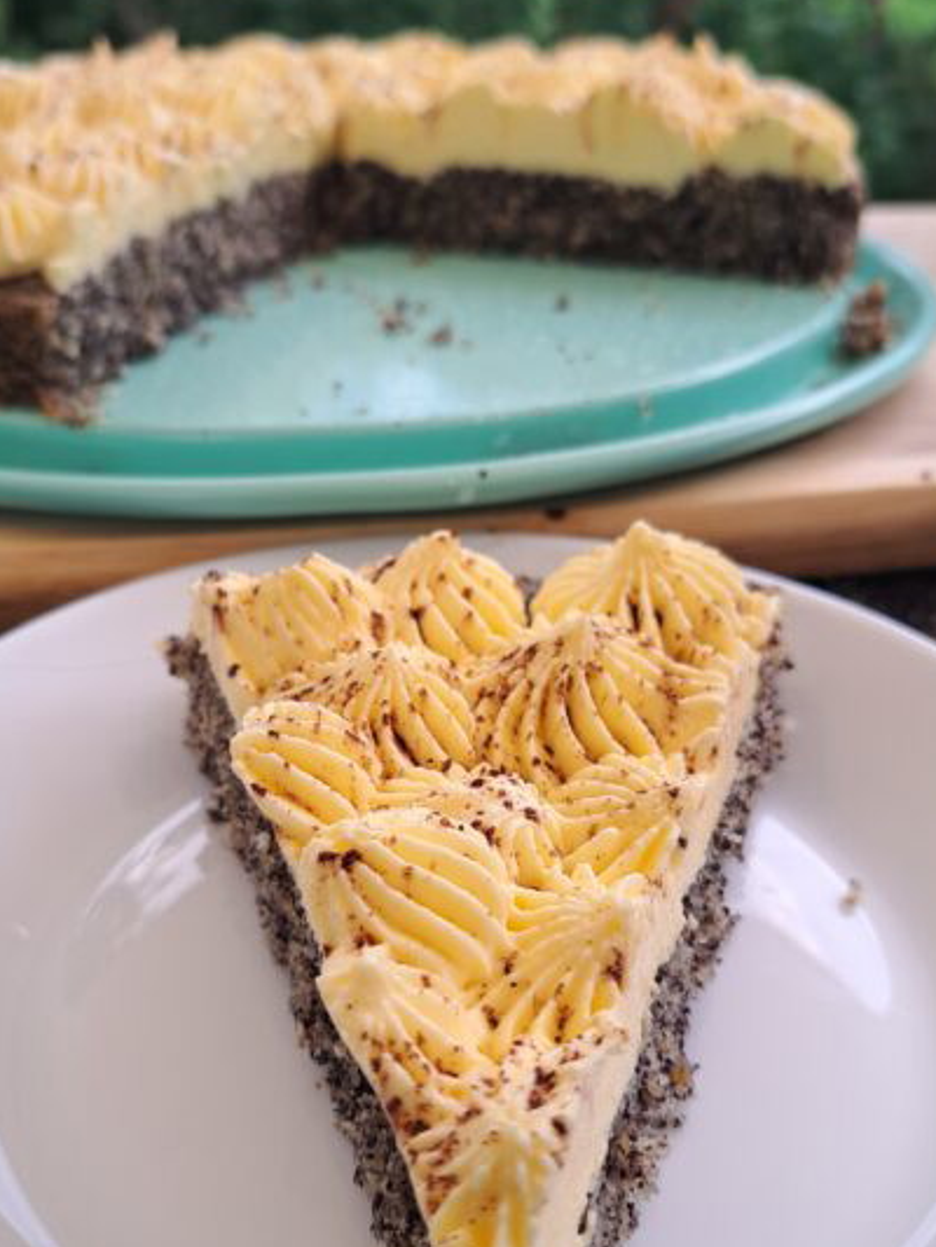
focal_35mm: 36
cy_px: 678
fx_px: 1297
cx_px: 433
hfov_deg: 39.6
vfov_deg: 51.3
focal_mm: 5.23
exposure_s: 1/100
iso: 50
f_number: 1.8
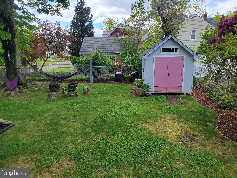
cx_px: 118
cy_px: 89
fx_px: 178
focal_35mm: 26
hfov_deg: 67.3
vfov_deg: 53.1
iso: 40
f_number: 1.8
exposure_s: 1/585
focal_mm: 5.4
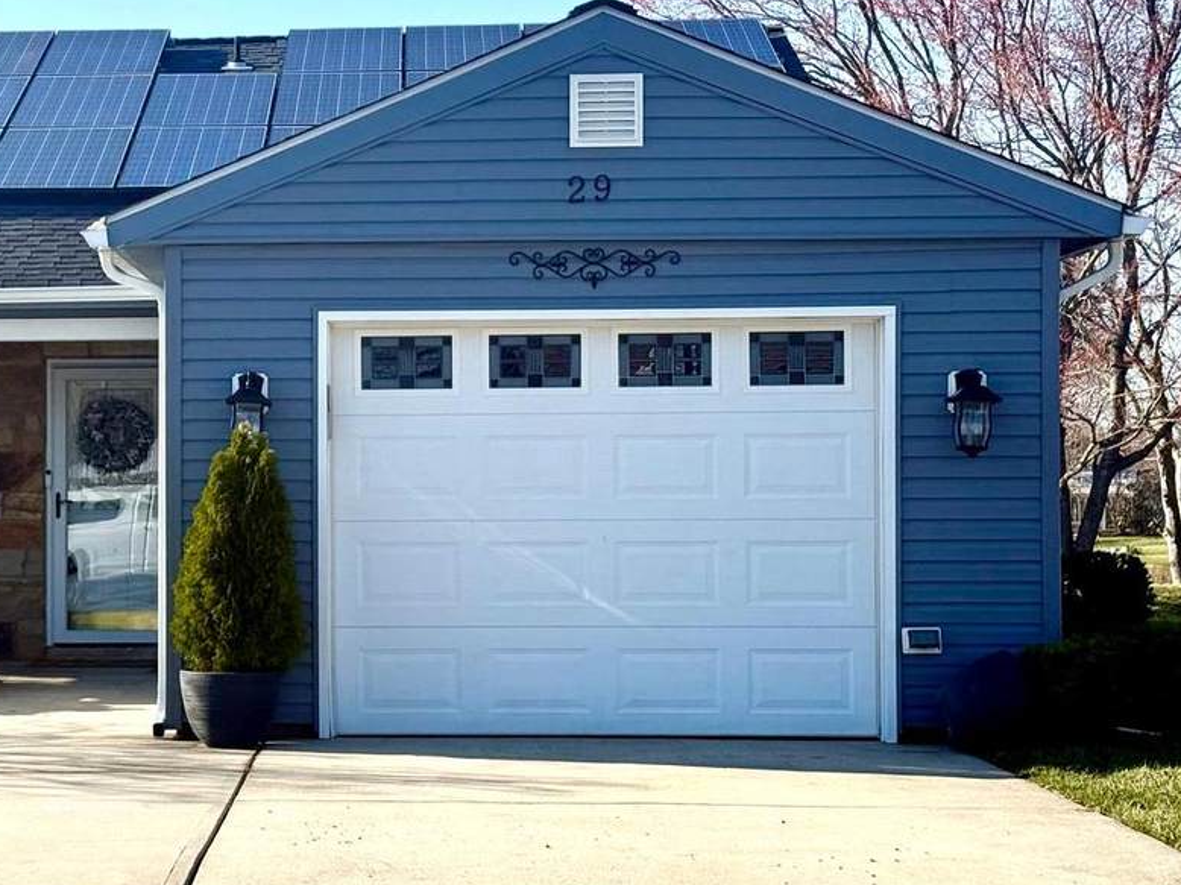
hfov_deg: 24.3
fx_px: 2694
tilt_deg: +1.7
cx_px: 222
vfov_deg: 18.6
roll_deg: +0.3
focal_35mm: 79
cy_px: 487
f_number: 1.78
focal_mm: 6.76
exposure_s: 1/3378
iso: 64
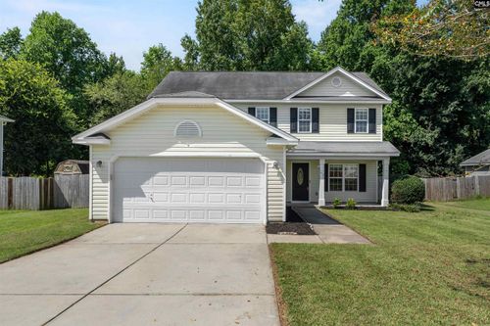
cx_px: 245
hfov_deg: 95.0
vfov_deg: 72.0
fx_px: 224
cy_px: 163
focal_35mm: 16
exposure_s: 1/1250
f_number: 6.3
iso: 200
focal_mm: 11
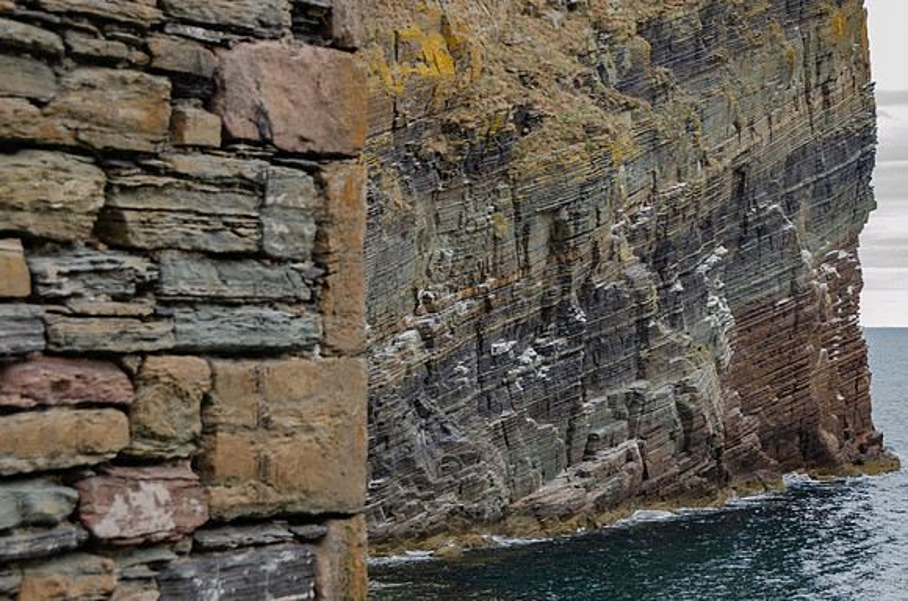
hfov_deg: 20.0
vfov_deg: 13.5
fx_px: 2538
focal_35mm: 101
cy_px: 300
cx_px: 763
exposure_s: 1/50
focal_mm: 40
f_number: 6.3
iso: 640
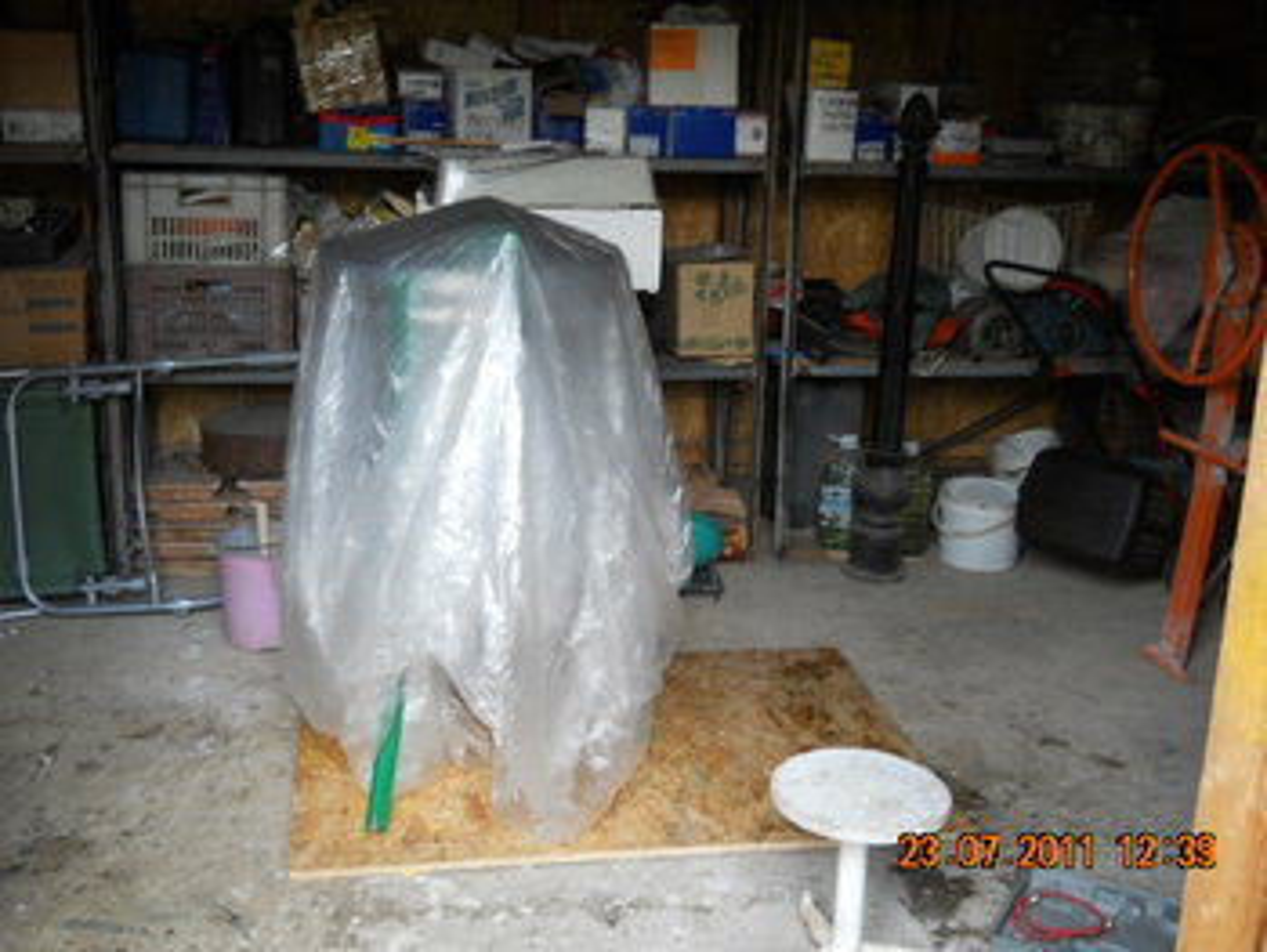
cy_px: 476
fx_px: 1502
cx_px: 634
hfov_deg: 45.7
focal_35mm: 41
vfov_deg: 35.2
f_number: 3.1
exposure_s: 1/30
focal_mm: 6.72
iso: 100
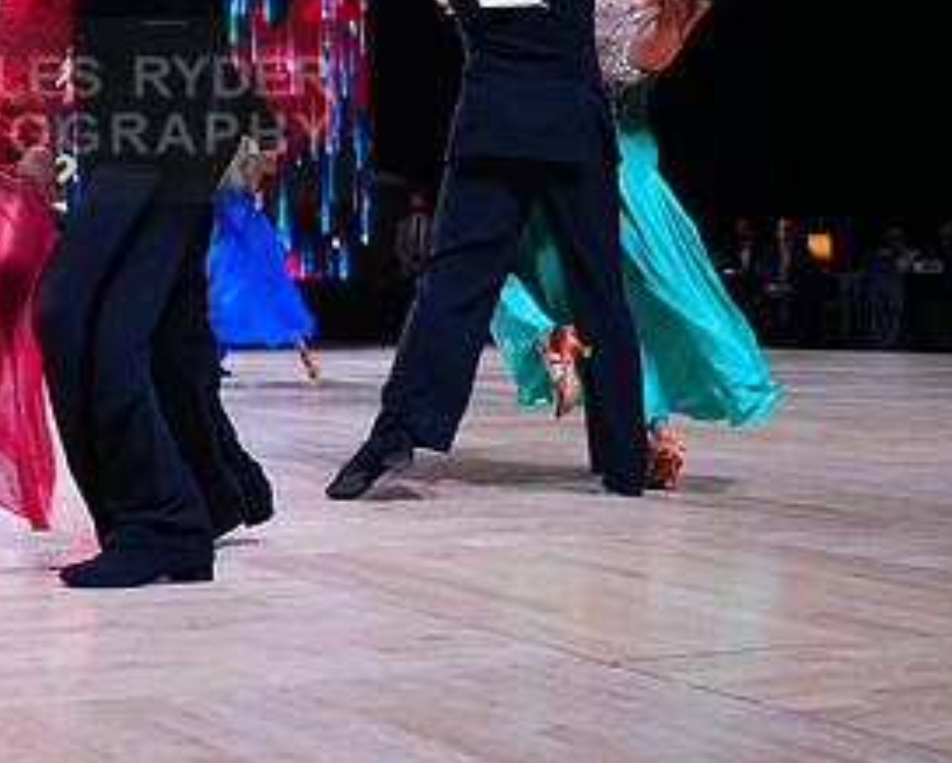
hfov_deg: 26.4
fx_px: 1917
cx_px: -7
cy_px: 110
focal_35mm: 68
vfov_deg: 22.1
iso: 1250
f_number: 4
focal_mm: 34
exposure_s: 1/500
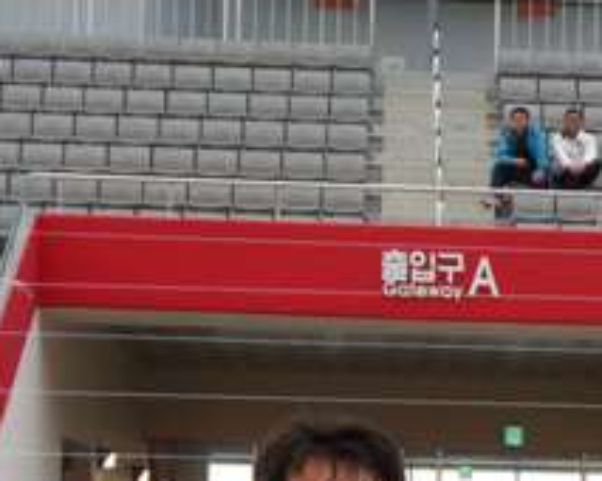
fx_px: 2510
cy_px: 702
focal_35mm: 141
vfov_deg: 10.6
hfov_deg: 13.5
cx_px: 592
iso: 80
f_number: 3.9
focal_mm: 6.3
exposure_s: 1/125
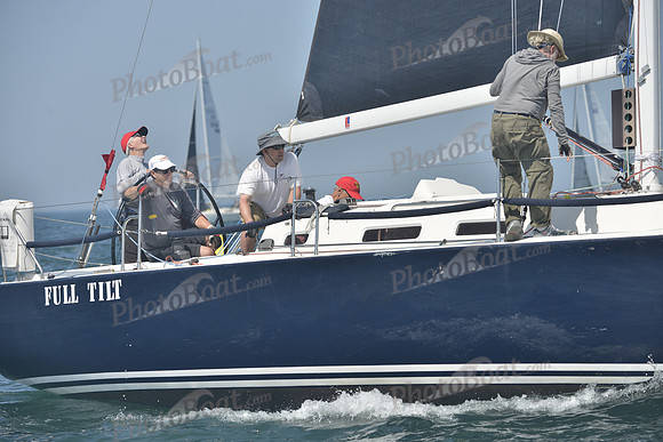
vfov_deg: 6.9
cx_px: 332
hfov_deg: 10.3
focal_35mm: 200
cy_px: 221
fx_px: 3684
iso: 280
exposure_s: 1/1000
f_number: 7.1
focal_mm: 200
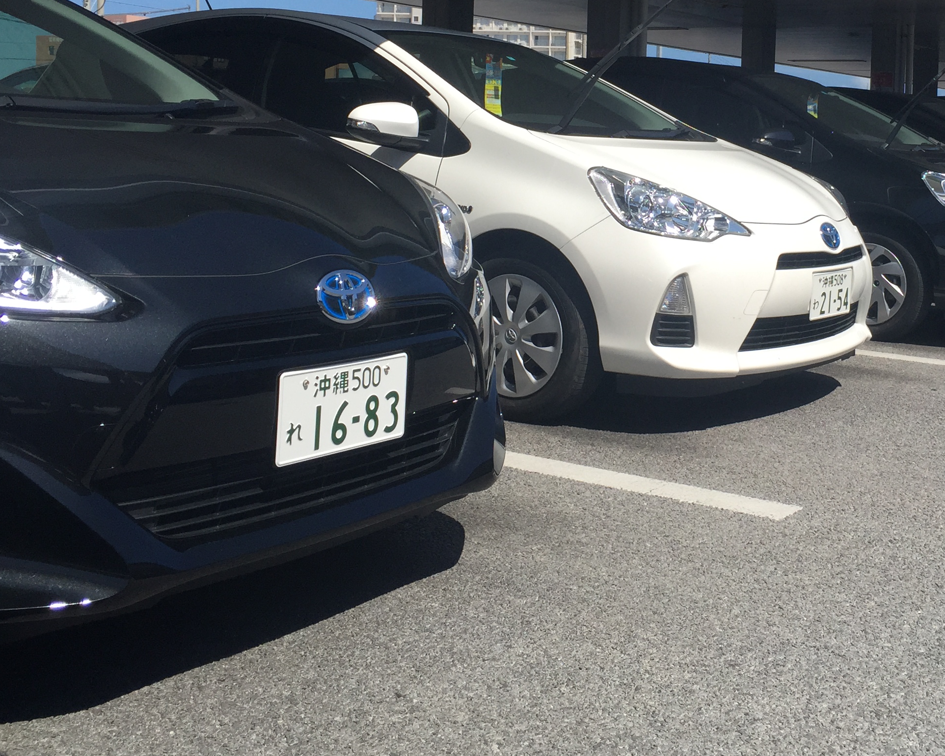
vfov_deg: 30.9
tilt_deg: -0.9
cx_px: 709
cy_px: 189
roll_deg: -3.0
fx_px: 1342
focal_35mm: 48
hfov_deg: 37.8
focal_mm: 4.15
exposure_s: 1/2475
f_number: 2.2
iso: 32
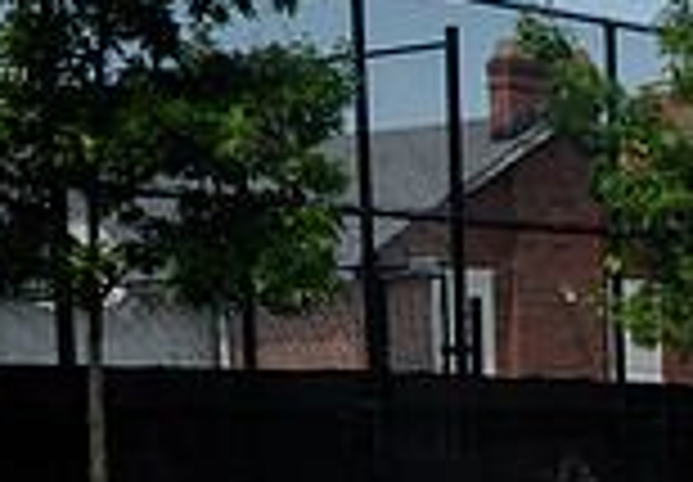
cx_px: 1062
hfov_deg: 13.7
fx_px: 2691
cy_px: 789
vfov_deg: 9.8
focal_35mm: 138
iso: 200
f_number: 4.5
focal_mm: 29
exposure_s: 1/1250
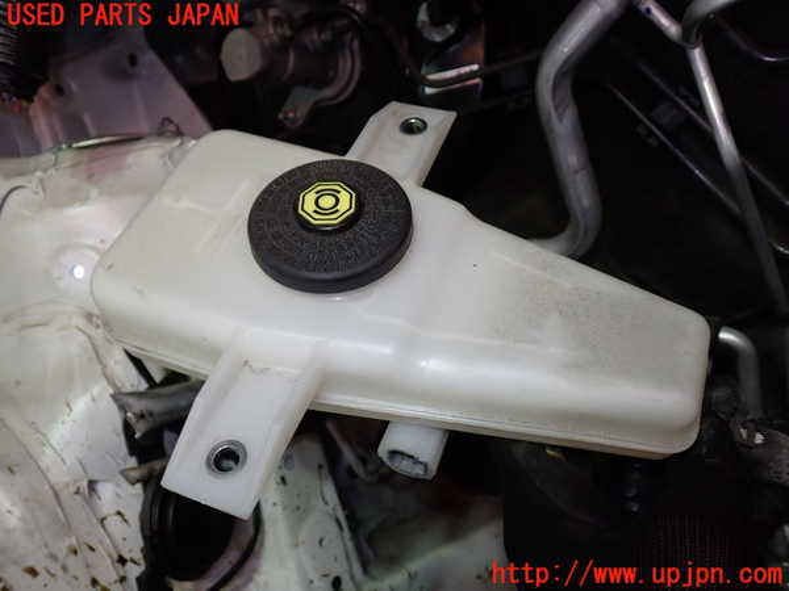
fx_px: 684
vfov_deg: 46.8
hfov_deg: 60.0
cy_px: 296
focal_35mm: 30
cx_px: 394
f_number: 2.3
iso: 200
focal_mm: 5.4
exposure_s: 1/40
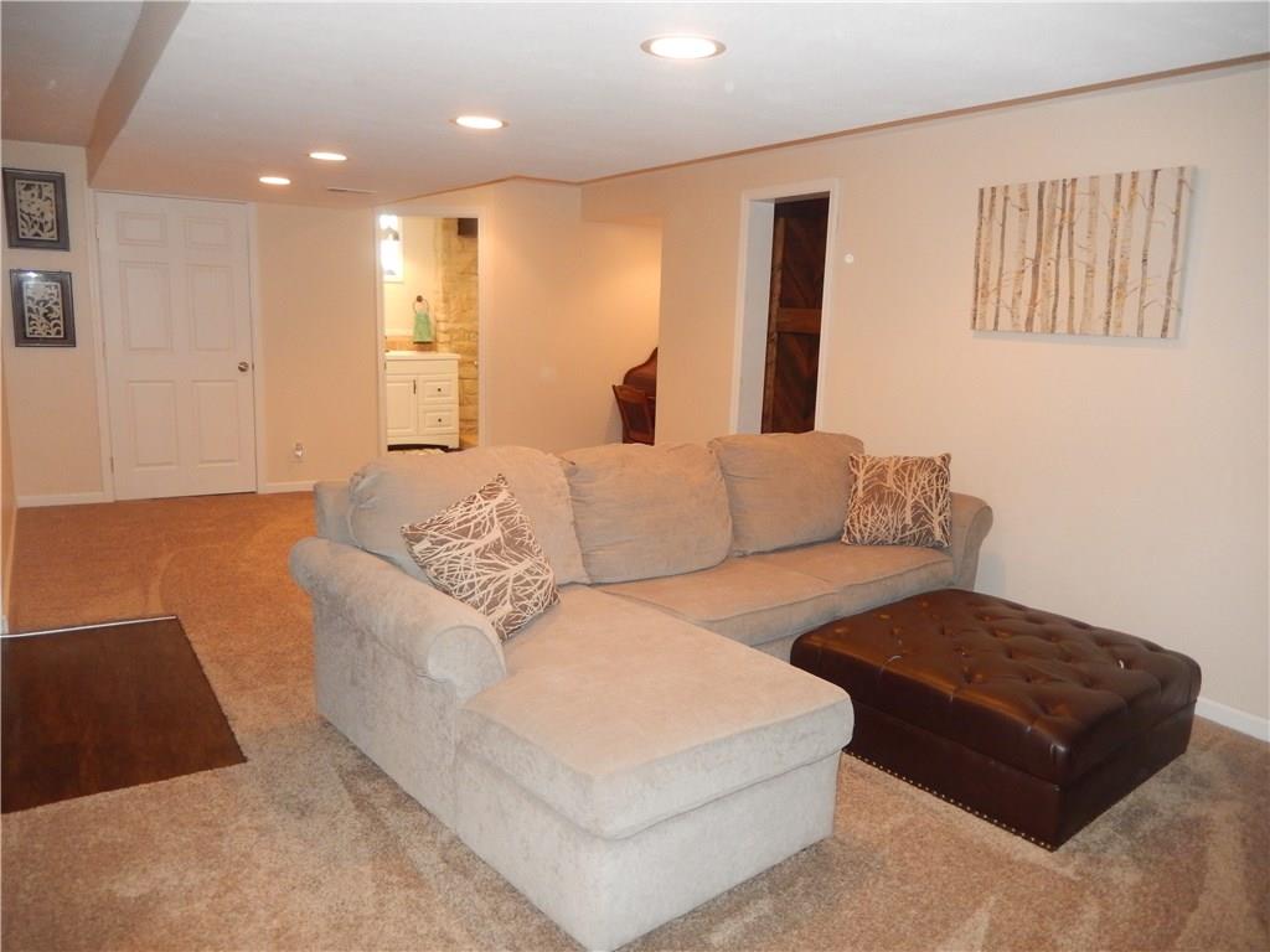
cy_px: 476
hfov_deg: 69.4
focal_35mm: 25
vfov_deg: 54.9
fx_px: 917
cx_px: 635
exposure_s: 1/30
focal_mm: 4.5
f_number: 3.4
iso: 450
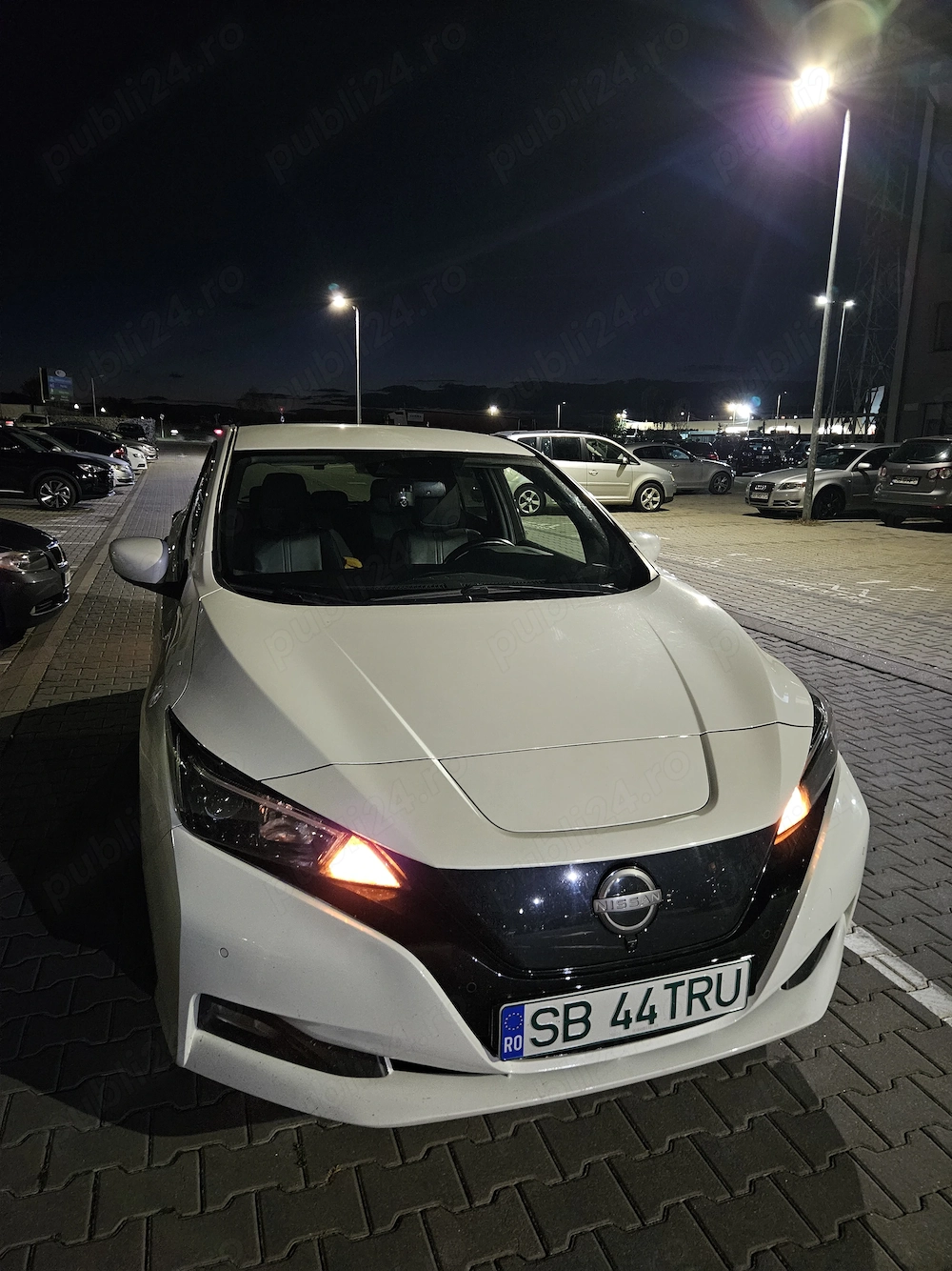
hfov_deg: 58.9
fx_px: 844
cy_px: 636
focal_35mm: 23
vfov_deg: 73.9
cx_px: 476
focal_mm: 5.4
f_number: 1.8
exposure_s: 1/25
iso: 640
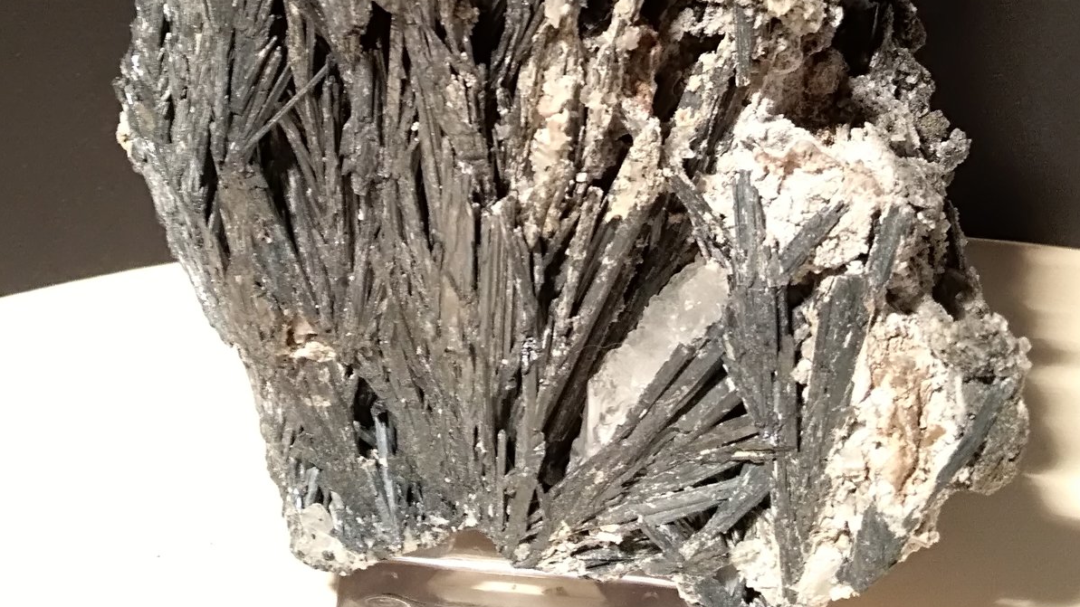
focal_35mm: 38
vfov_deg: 28.3
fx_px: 1088
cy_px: -65
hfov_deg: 52.8
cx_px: 542
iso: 295
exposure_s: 1/33.3
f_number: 2
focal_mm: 3.54
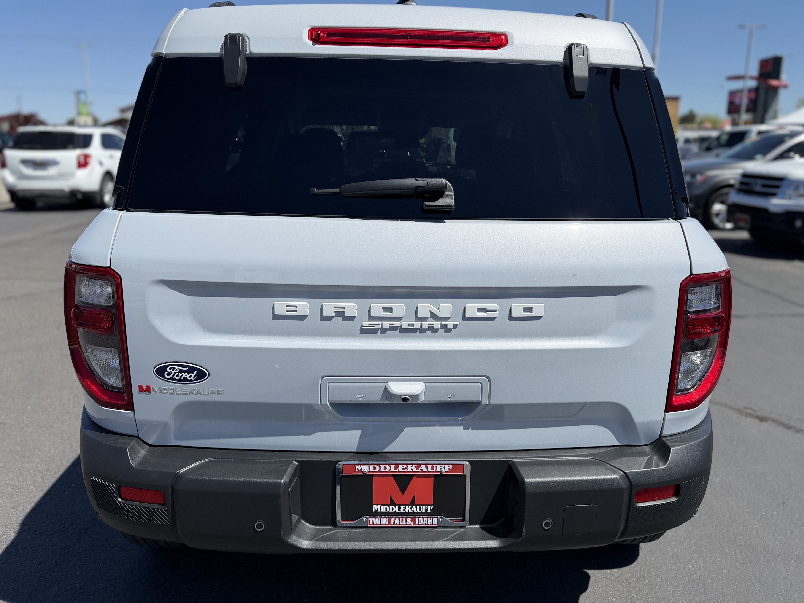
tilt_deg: -12.7
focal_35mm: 26
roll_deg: -0.1
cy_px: 293
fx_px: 604
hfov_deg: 67.3
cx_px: 424
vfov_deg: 53.1
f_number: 1.78
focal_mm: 6.76
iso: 80
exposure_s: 1/6173
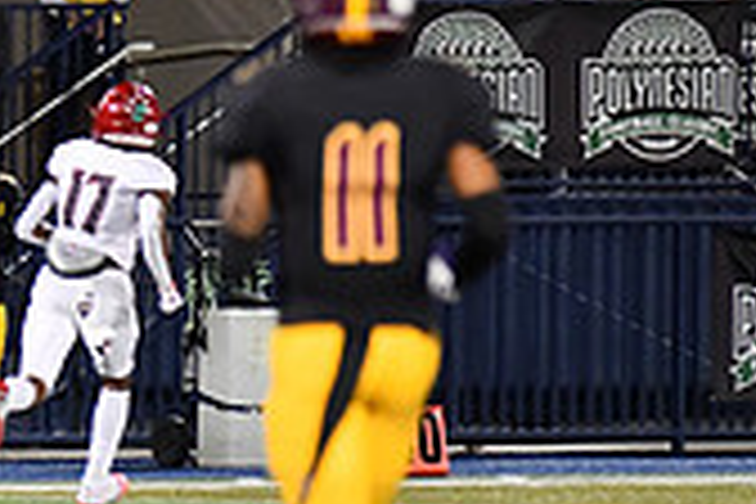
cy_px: 371
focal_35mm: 692
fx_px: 14531
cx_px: -464
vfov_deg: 2.0
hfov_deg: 3.0
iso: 6400
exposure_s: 1/1250
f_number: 2.8
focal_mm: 200
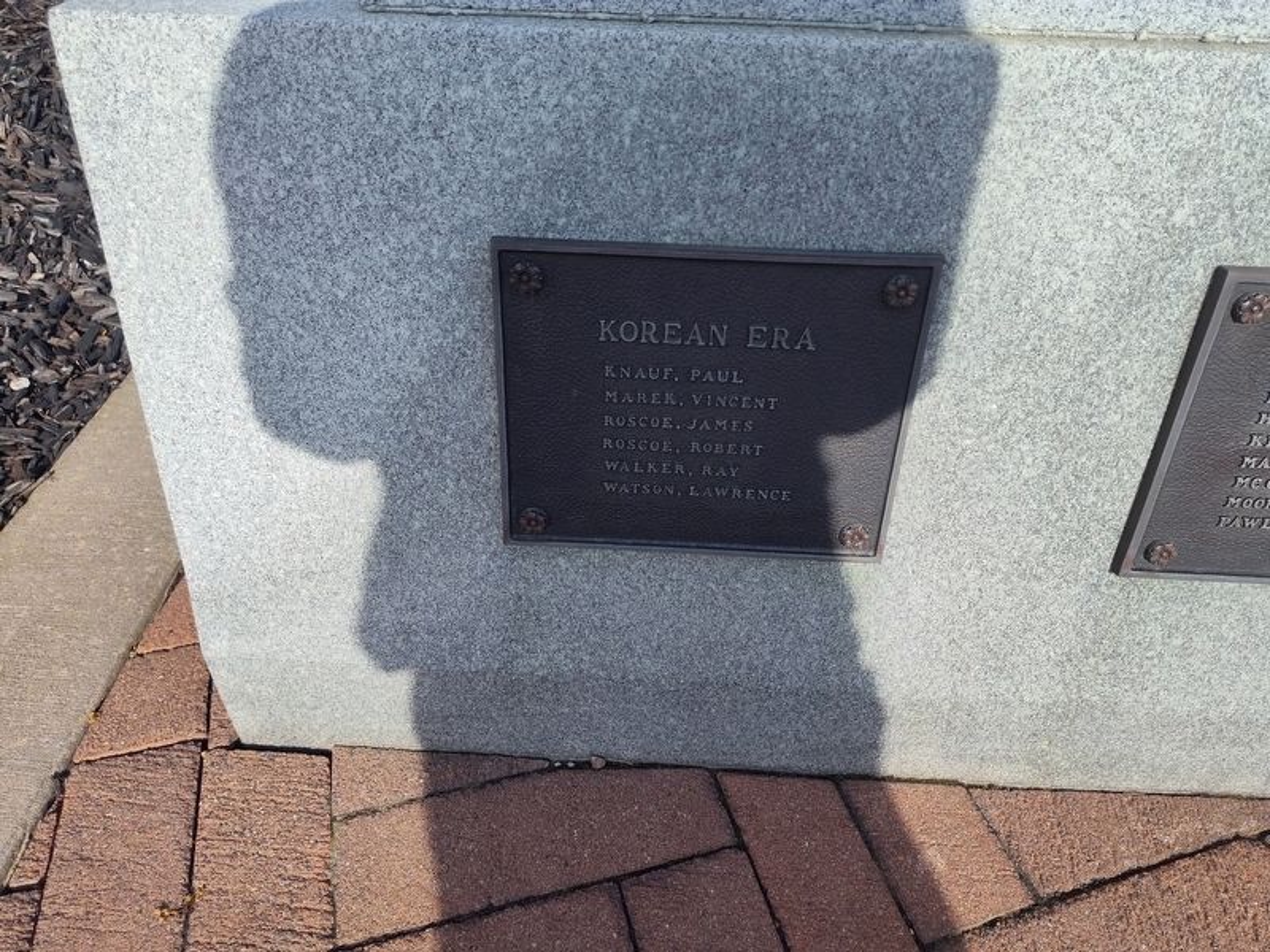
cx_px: 635
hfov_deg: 73.9
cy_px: 476
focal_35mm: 23
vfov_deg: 58.9
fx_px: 844
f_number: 1.8
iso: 100
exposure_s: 1/1576
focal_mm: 5.56
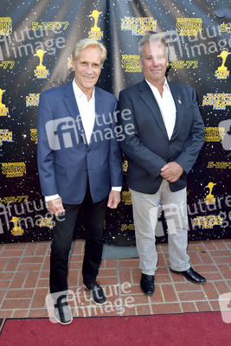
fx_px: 231
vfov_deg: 73.7
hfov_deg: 53.2
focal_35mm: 24
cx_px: 116
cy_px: 173
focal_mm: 24
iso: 500
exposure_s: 1/320
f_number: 6.3
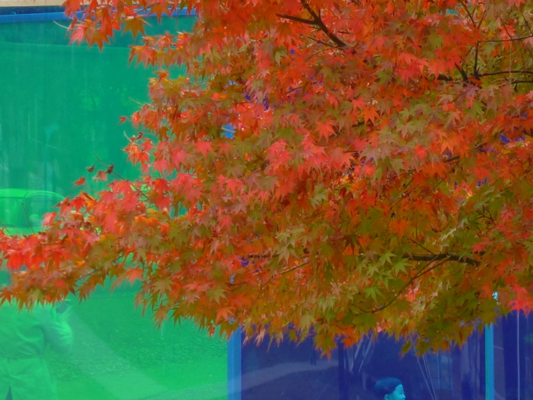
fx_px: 5251
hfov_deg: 5.8
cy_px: 195
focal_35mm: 341
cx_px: 430
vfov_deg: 4.4
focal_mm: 25.9
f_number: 5.4
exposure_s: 1/50
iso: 100
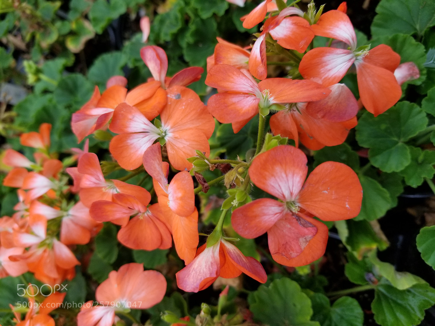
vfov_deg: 53.1
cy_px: 163
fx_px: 327
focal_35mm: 26
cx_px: 218
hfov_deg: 67.3
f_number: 1.7
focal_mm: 4.25
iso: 50
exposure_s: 1/346
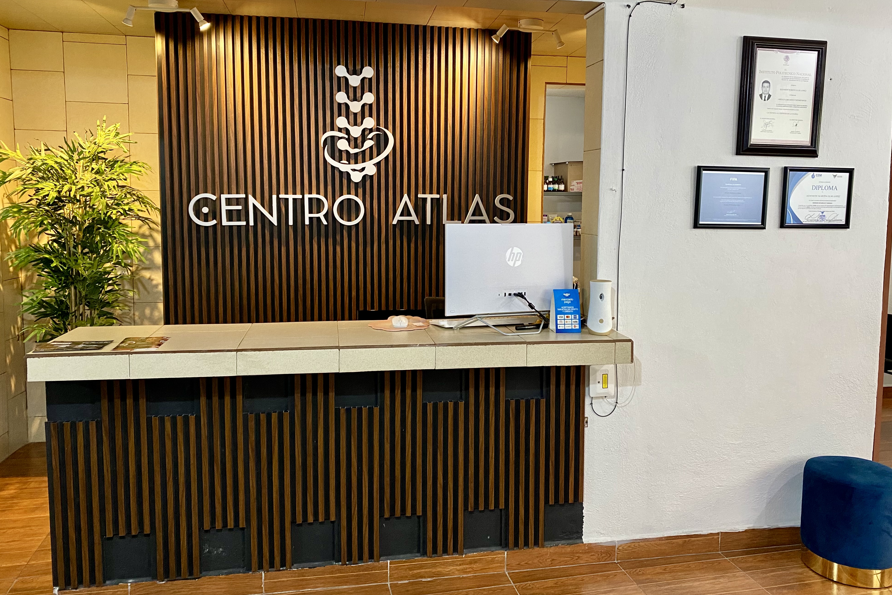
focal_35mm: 28
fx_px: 694
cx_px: 460
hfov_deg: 65.5
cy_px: 272
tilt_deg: -5.1
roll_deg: +0.0
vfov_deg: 46.4
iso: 250
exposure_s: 1/60
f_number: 1.8
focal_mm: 4.25
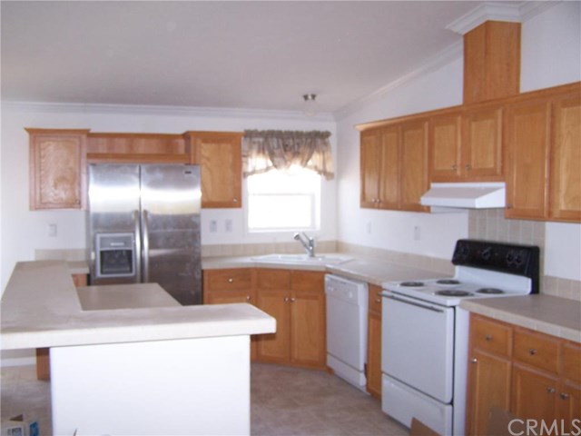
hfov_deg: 49.0
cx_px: 290
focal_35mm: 38
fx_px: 638
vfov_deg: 37.7
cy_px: 218
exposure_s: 1/60
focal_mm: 6.3
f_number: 2.8
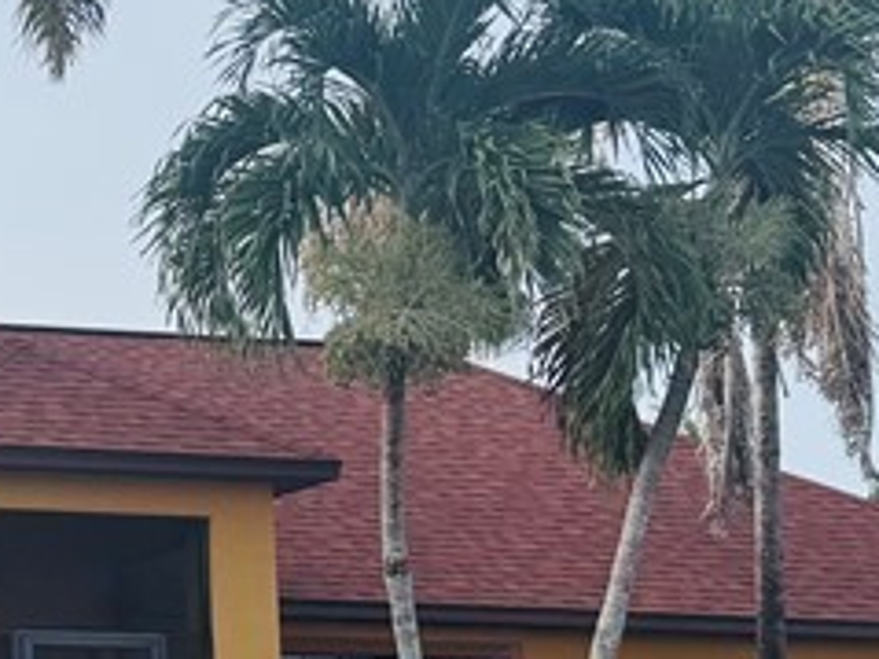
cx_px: -349
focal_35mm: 103
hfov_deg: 17.6
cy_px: 372
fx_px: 2614
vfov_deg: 14.3
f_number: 1.78
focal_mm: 6.76
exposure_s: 1/2611
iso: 80
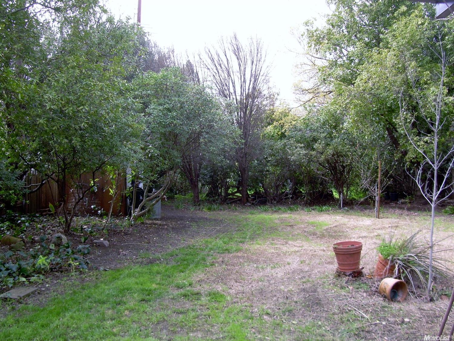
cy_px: 170
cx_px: 227
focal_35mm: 38
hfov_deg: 49.0
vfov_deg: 37.7
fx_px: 498
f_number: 4.6
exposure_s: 1/115
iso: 50
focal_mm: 6.3
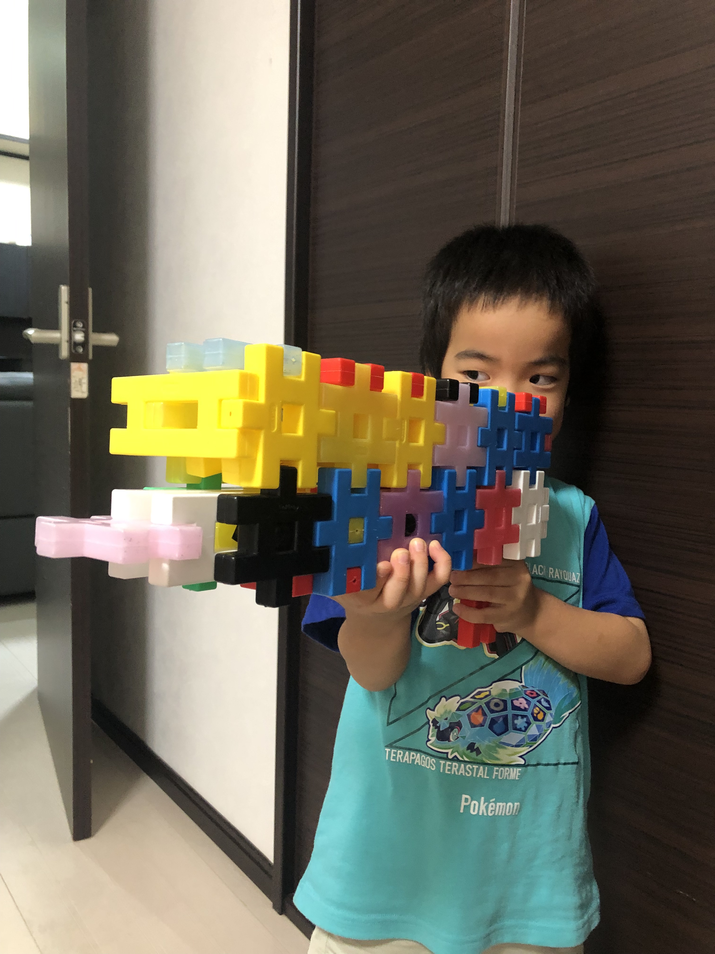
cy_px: 477
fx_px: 771
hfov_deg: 49.7
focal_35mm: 28
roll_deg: -2.6
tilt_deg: -5.8
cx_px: 358
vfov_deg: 63.4
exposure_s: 1/9
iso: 100
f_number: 1.8
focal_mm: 3.99
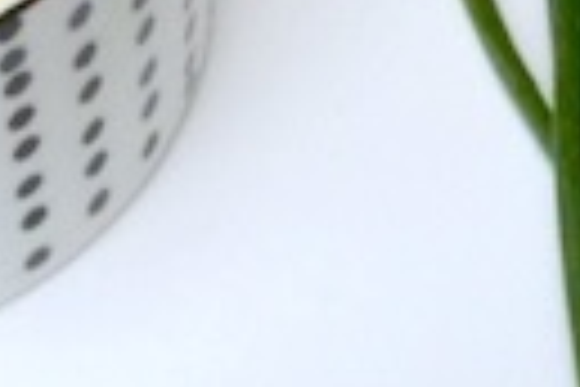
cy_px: 389
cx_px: 1335
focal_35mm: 572
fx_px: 9215
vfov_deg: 2.4
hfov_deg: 3.6
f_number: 36
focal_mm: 48
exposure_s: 1/160
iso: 1600
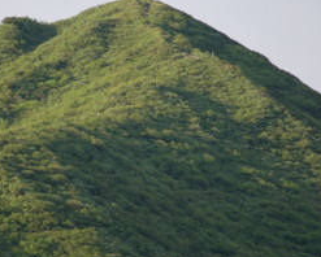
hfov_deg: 2.8
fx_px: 6494
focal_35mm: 683
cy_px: 97
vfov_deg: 2.3
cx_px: 131
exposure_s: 1/250
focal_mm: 200
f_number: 5.6
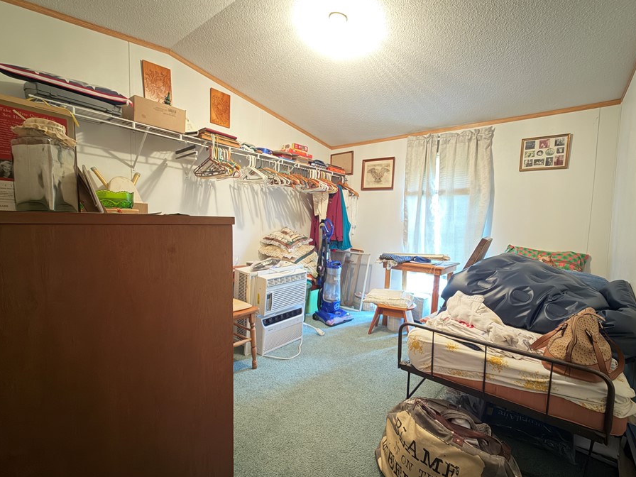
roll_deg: -1.6
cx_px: 337
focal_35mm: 16
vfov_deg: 78.1
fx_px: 294
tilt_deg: -5.4
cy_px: 245
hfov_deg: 94.4
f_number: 2.2
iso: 2000
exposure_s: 1/10
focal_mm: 2.22
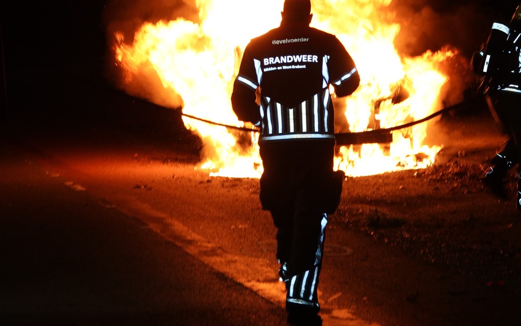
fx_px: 2485
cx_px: 253
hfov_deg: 12.0
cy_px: 66
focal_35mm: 175
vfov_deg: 7.5
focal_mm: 38.04
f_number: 4
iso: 400
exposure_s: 1/60
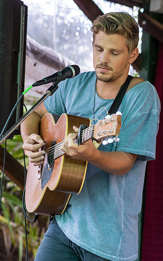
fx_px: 383
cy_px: 131
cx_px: 84
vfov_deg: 37.5
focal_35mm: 54
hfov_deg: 24.0
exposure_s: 1/125
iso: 800
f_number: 4
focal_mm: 35
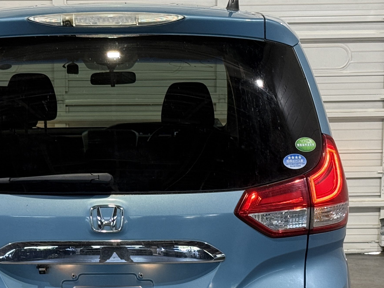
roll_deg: -0.1
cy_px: 252
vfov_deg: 13.4
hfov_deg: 17.8
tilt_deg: -9.3
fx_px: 1220
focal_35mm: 110
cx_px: 111
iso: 125
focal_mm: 6.76
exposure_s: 1/60
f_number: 1.78
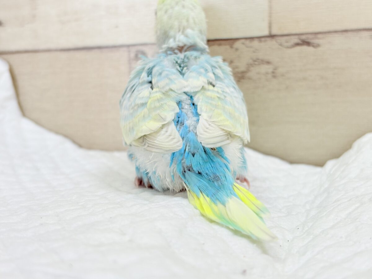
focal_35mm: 52
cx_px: 186
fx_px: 559
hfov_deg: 36.8
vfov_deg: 28.0
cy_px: 140
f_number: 1.6
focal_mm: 5.96
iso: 40
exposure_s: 1/50
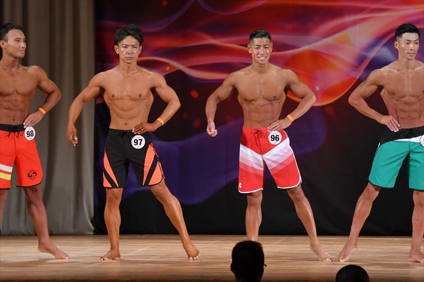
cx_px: 212
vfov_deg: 6.1
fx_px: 2649
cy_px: 141
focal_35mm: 225
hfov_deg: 9.2
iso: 3200
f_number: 5.6
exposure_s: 1/400
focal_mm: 150
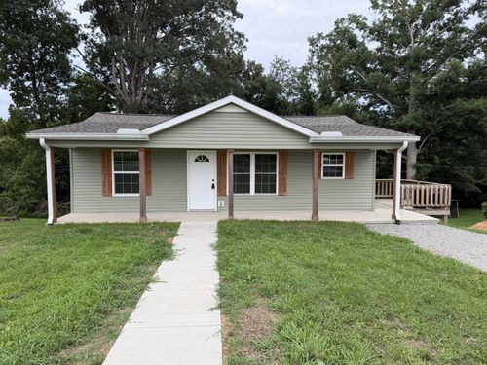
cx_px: 244
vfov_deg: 56.8
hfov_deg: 71.6
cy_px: 182
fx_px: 338
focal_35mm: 24
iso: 80
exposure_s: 1/772
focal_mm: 6.76
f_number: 1.78
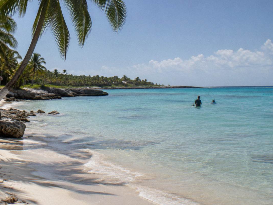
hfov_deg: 46.6
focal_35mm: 40
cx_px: 115
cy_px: 100
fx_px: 315
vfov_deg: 36.0
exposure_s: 1/640
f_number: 5.6
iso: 100
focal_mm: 35
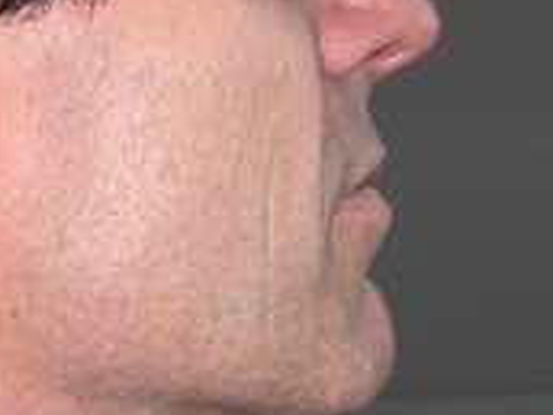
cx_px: -35
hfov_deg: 11.0
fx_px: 2828
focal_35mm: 177
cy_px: -29
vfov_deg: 8.3
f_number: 7.6
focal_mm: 8
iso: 100
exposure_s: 1/30
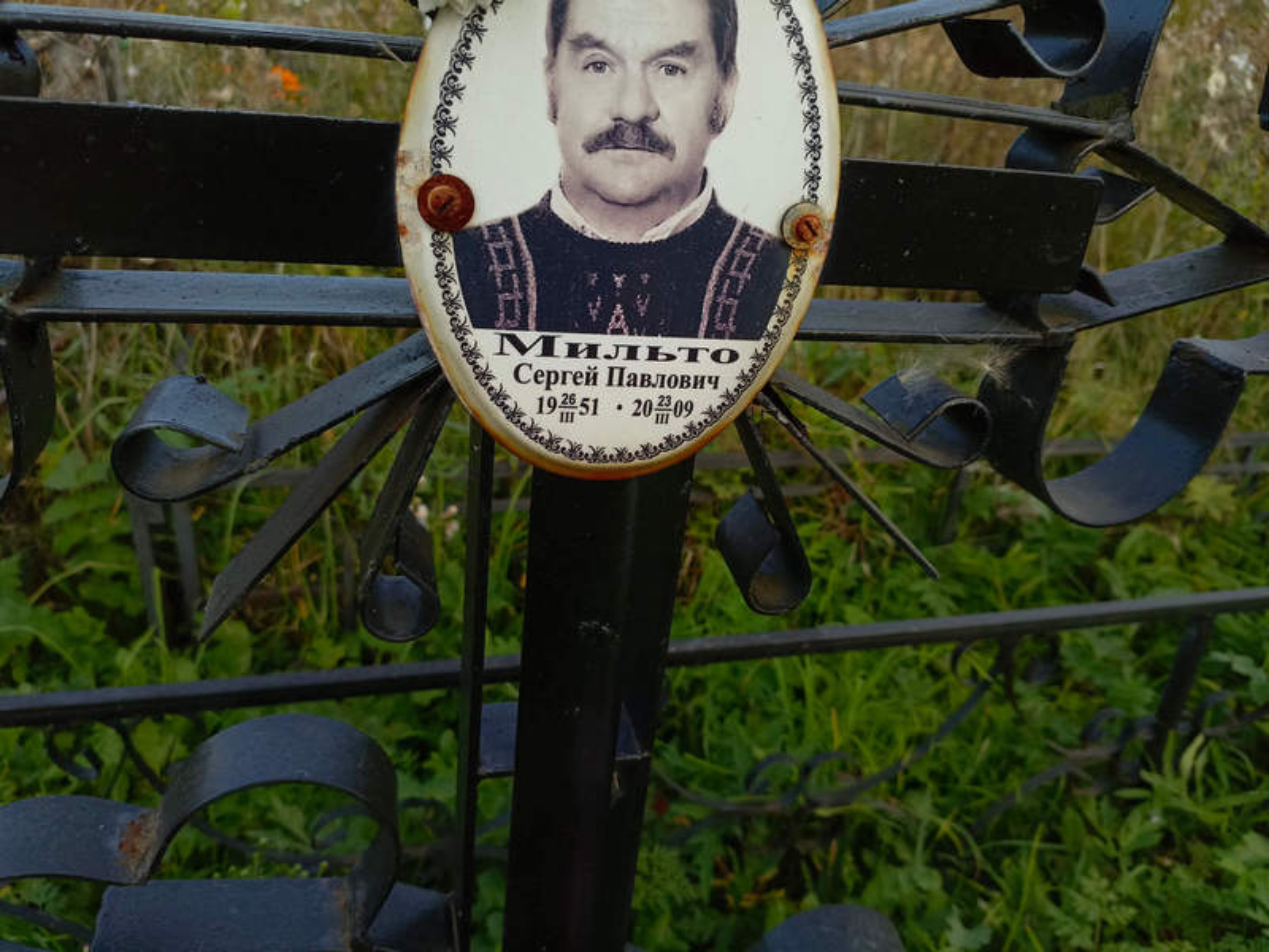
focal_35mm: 25
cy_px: 476
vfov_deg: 54.9
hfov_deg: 69.4
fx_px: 916
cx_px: 634
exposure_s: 1/221
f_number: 1.69
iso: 110
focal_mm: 4.76
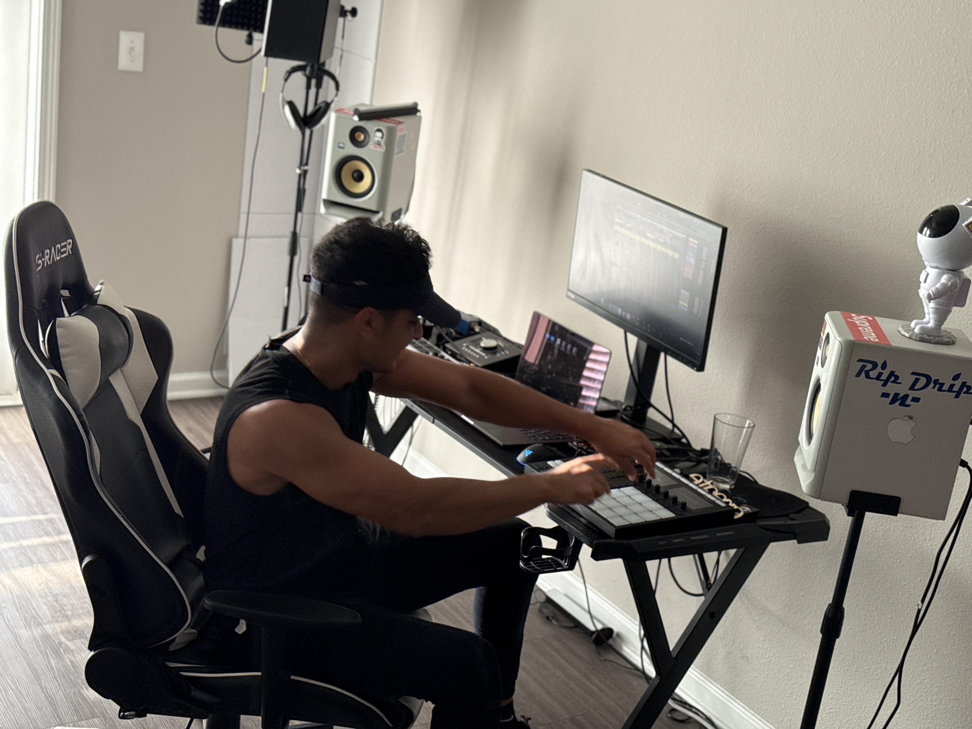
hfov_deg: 39.7
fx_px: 1348
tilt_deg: -17.7
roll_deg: -8.5
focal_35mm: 48
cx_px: 486
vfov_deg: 30.3
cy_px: 364
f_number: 1.78
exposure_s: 1/60
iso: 250
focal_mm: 6.76
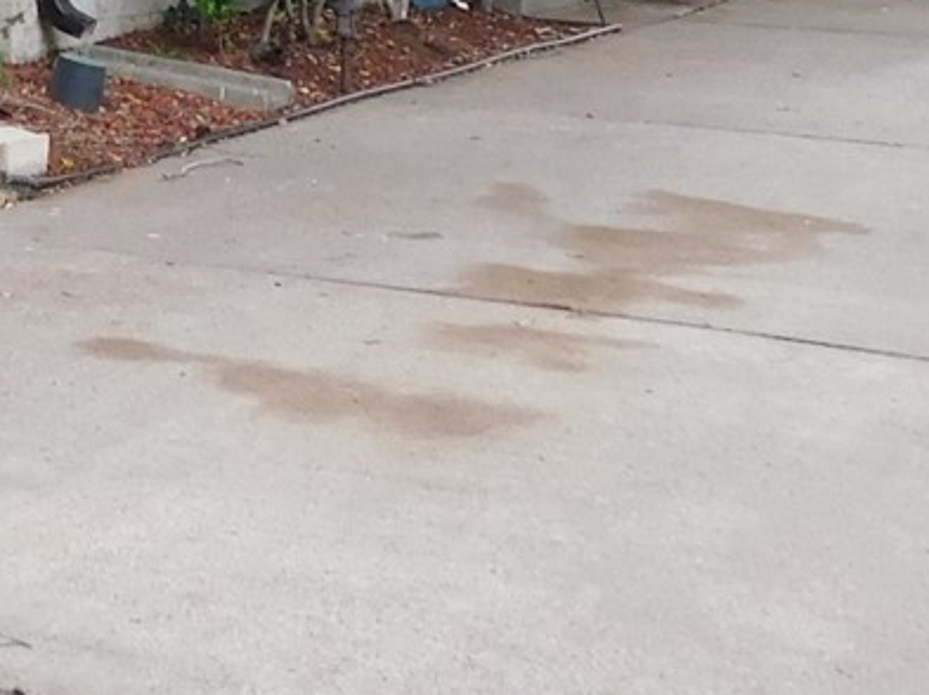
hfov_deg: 15.6
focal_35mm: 120
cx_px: -305
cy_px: -825
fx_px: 3218
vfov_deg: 10.9
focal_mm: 4
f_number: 3
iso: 125
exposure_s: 1/50
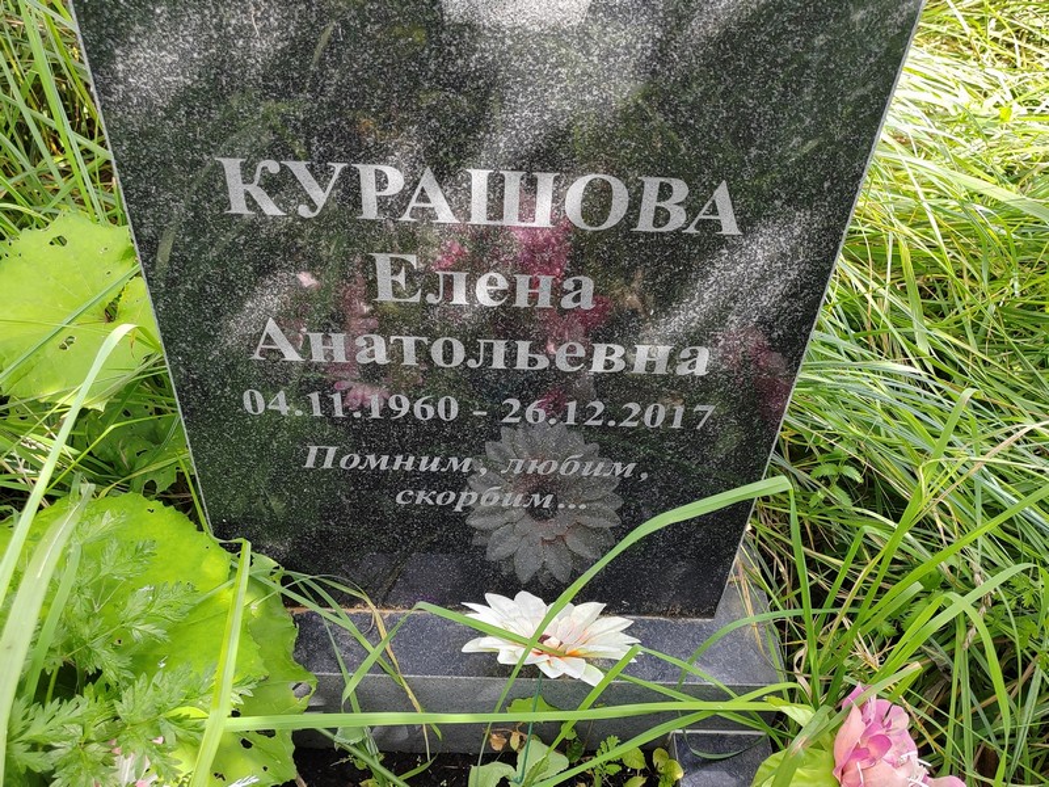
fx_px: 909
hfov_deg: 60.0
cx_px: 524
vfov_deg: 46.8
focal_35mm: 30
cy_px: 394
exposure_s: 1/300
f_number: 1.9
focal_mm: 5.52
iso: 100
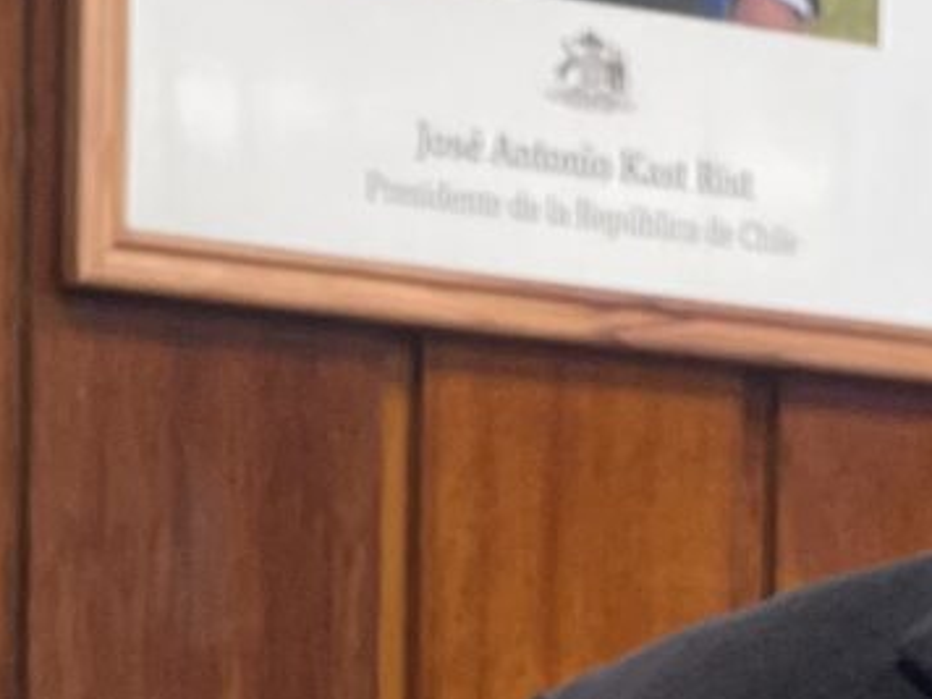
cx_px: 348
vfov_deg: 7.8
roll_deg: -0.3
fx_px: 5035
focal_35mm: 187
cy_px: 1052
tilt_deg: -0.1
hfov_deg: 10.6
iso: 80
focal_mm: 4.2
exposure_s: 1/50
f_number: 1.6
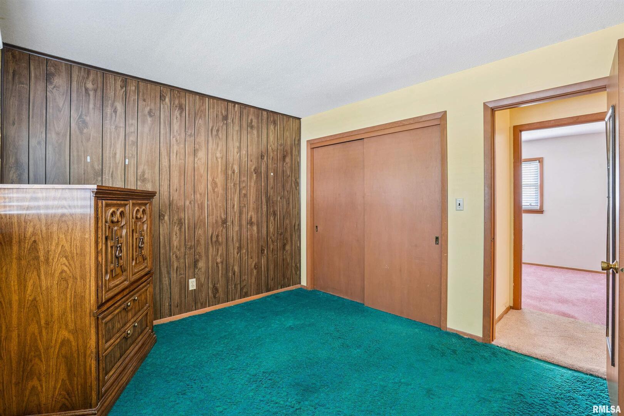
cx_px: 312
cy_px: 208
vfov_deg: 73.7
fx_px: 277
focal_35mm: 16
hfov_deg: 96.7
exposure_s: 1/1.67
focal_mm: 16
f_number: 9
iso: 320
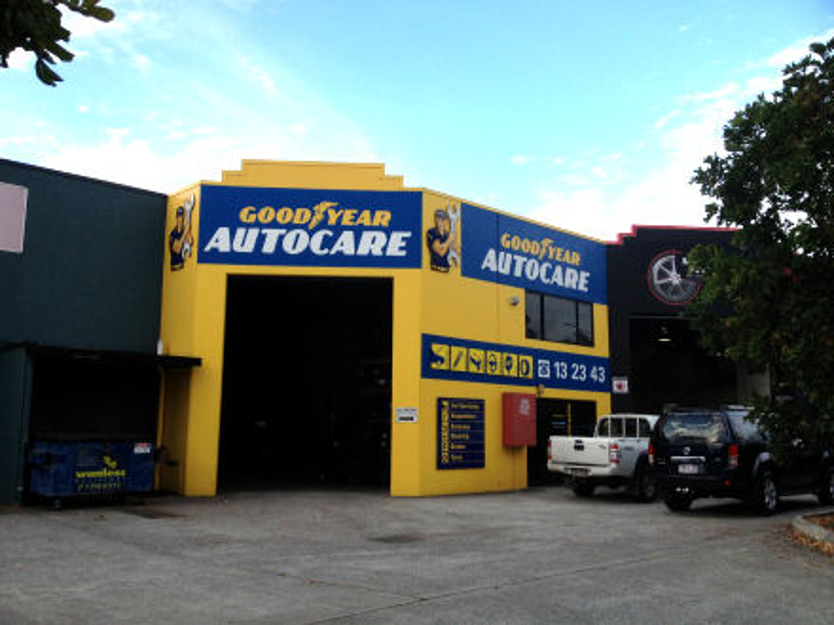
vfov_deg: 40.7
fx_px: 843
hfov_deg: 52.6
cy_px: 312
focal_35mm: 35
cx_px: 417
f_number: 2.4
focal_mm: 4.28
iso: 64
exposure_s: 1/361
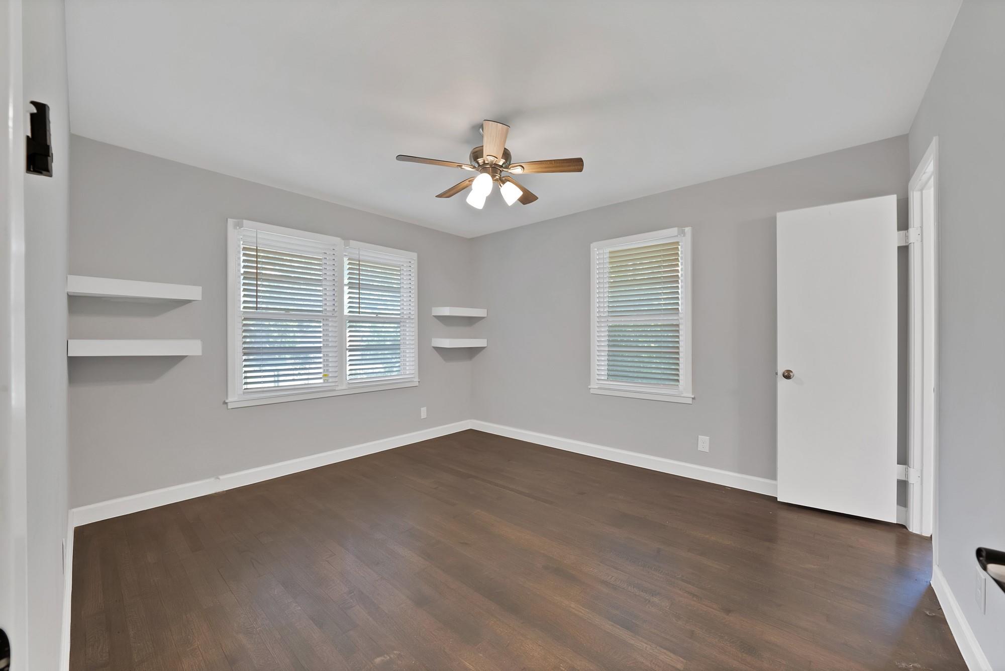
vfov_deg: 85.4
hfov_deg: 108.3
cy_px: 336
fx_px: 363
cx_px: 502
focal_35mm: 13
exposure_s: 1/2.5
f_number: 9
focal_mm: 13
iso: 640
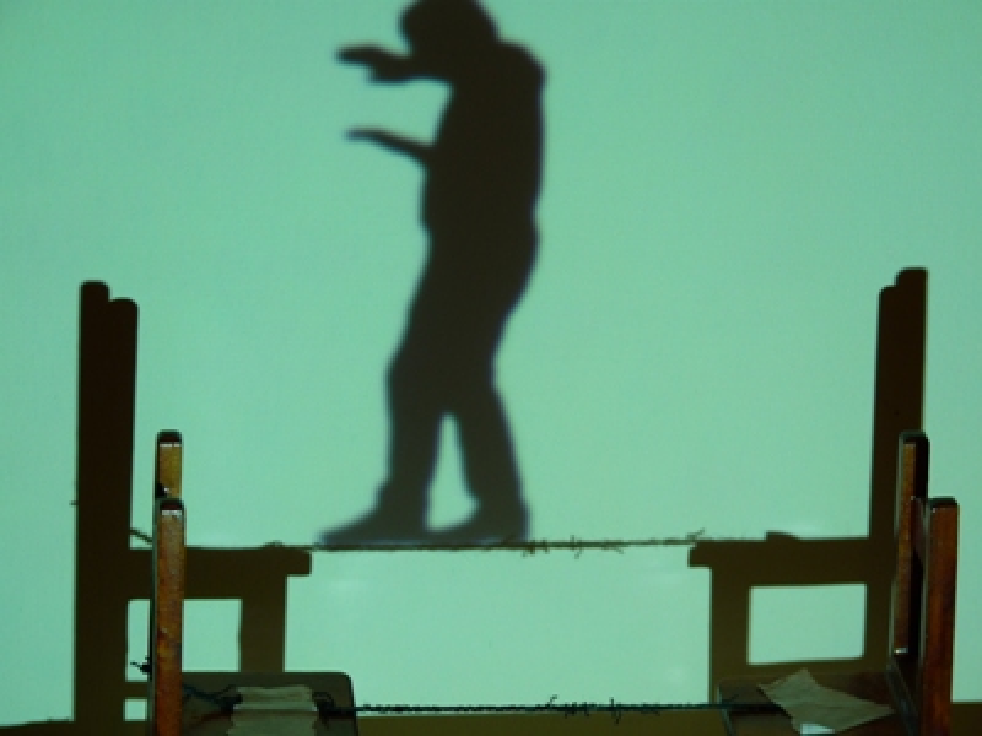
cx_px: 491
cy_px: 368
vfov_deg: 9.1
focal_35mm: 163
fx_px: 4624
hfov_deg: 12.1
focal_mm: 29
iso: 80
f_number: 3.7
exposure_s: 1/100
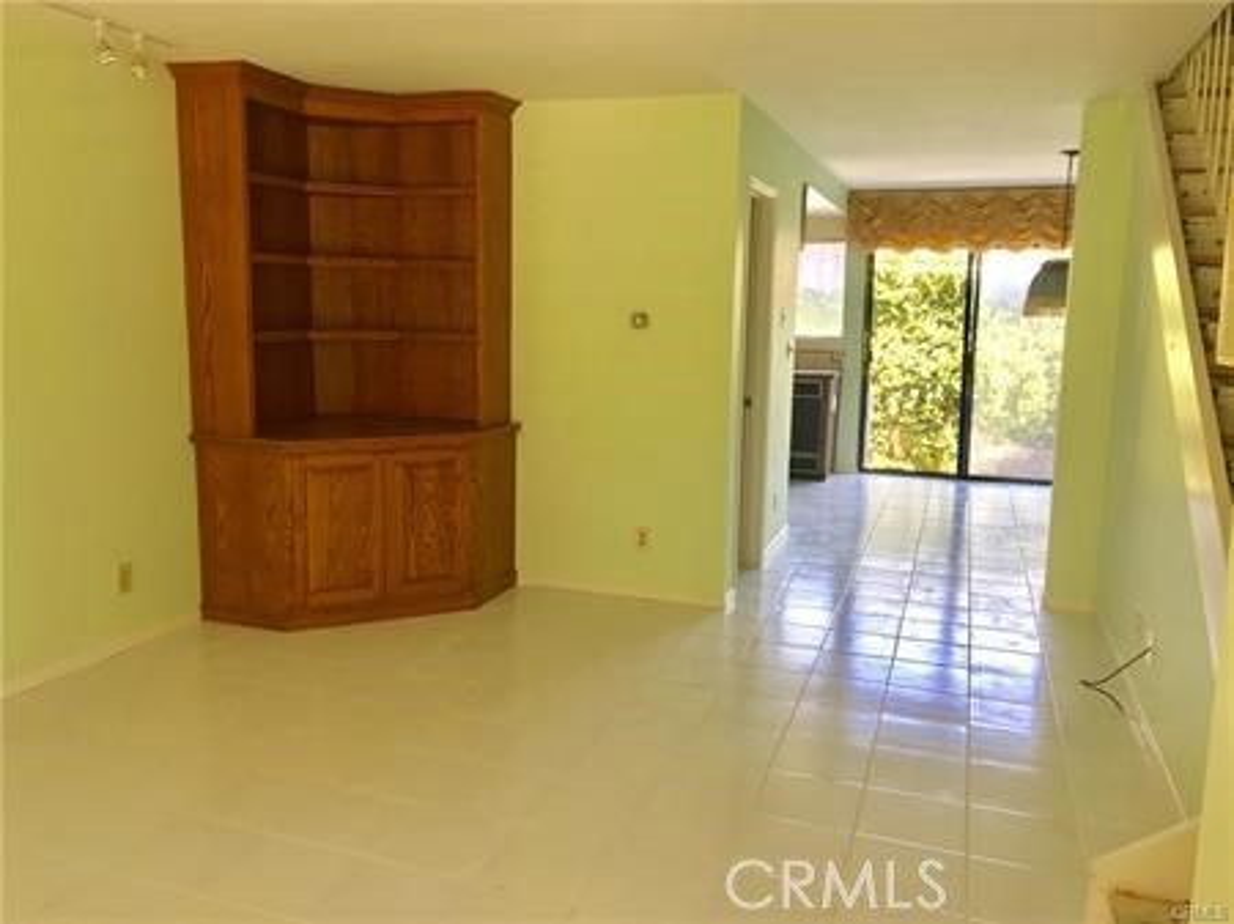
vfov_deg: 49.7
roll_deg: -1.6
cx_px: 617
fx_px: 998
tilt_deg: -7.8
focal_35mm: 28
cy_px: 462
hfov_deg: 63.5
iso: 25
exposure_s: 1/40
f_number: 1.8
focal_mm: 3.99
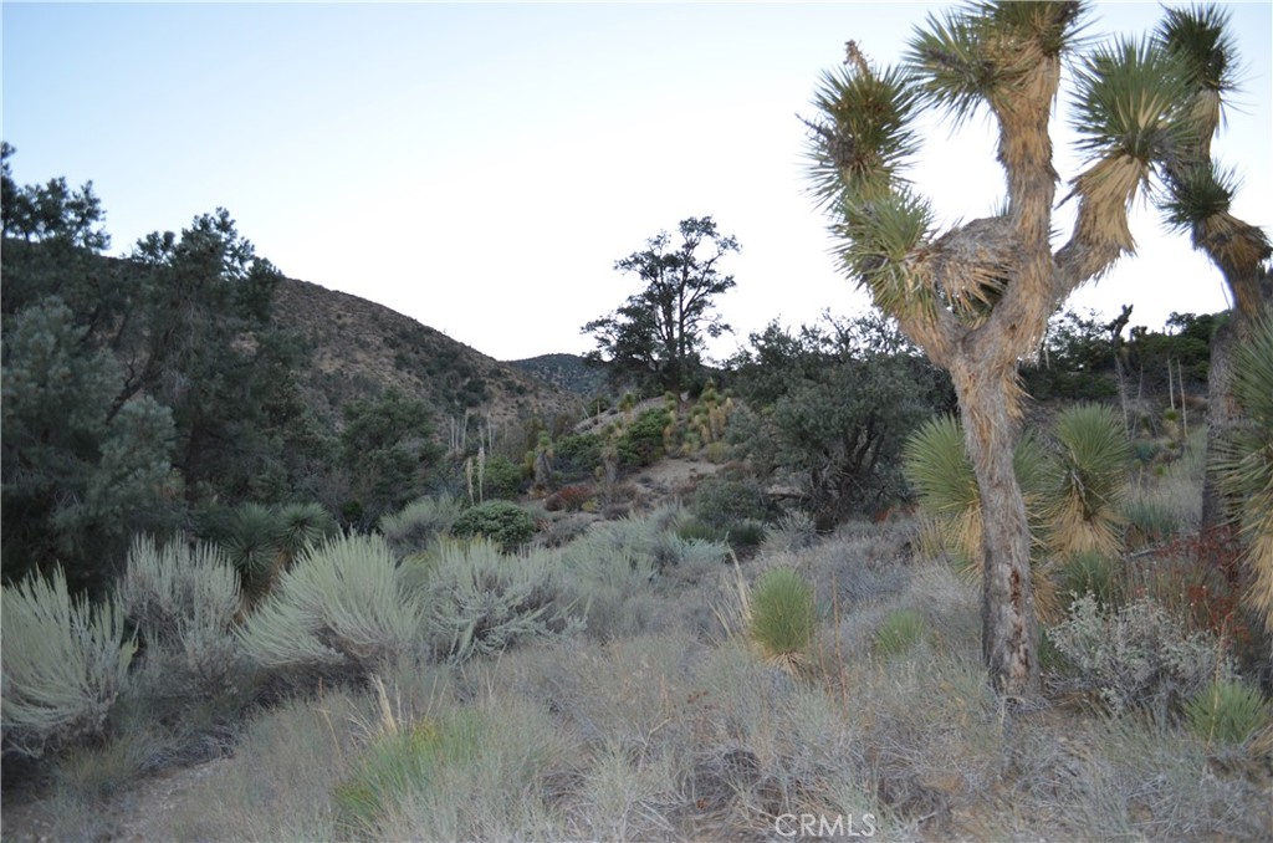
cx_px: 636
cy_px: 422
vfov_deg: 47.7
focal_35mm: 27
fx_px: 953
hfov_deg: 67.5
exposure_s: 1/125
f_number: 3.5
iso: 250
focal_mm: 18
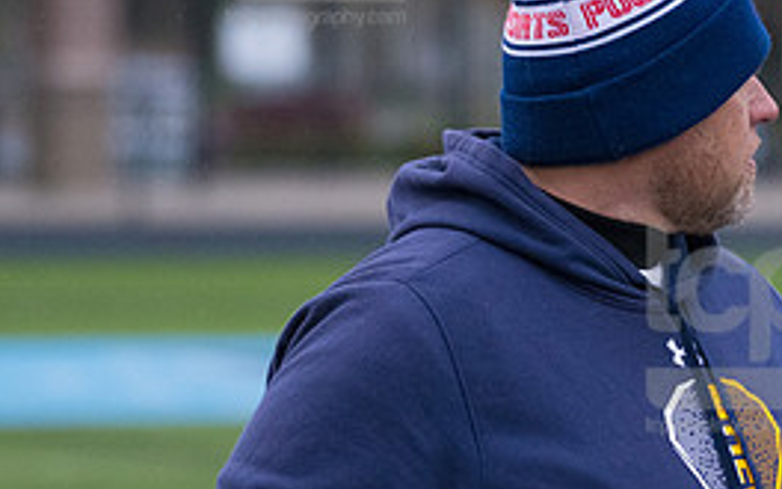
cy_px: 330
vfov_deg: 2.7
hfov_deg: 4.3
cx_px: 738
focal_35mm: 492
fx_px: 10486
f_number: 5.6
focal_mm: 220
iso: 4000
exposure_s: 1/1600
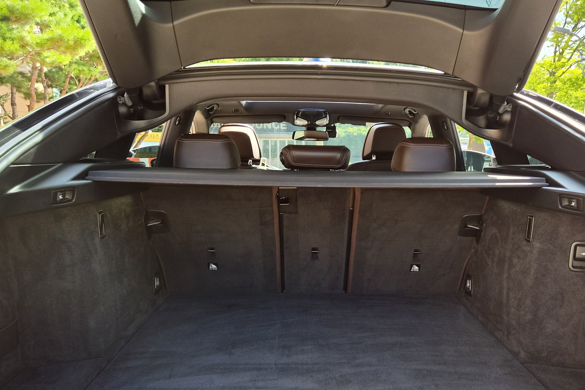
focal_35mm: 32
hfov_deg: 58.6
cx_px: 320
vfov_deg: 40.5
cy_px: 267
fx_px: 520
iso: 80
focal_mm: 5.4
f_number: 1.8
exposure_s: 1/622
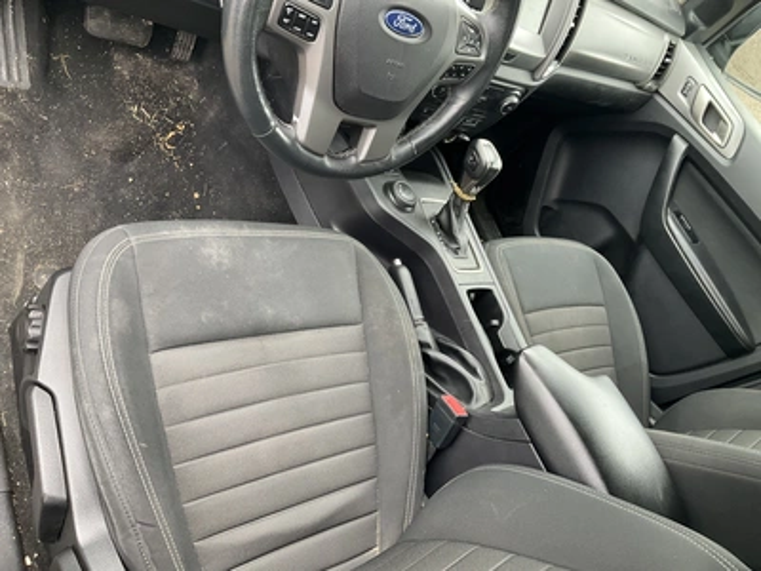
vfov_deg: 48.2
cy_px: 286
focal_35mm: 29
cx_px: 380
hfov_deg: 61.7
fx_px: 638
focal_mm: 3
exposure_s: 1/76
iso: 64
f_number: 1.8
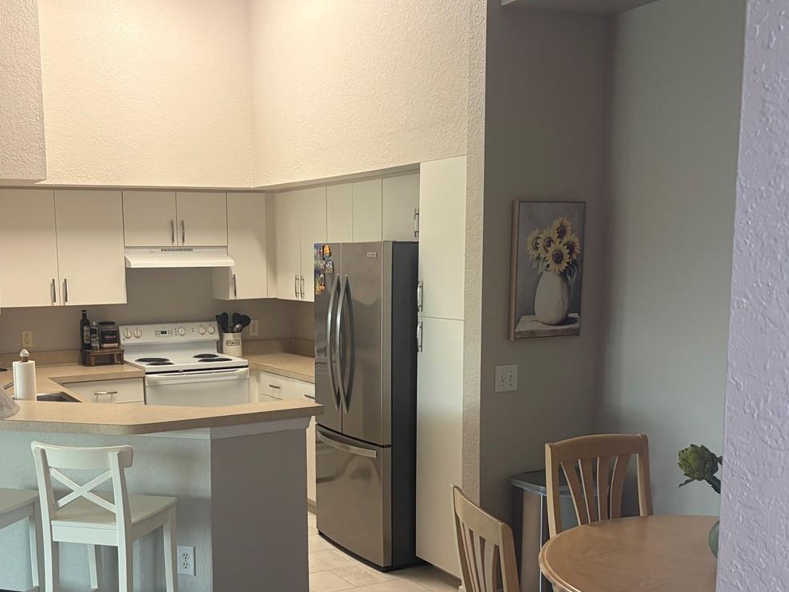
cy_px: 396
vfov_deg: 34.0
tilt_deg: -8.4
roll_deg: +1.3
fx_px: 958
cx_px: 269
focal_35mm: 42
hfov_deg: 44.2
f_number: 1.6
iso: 100
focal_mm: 5.96
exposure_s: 1/60
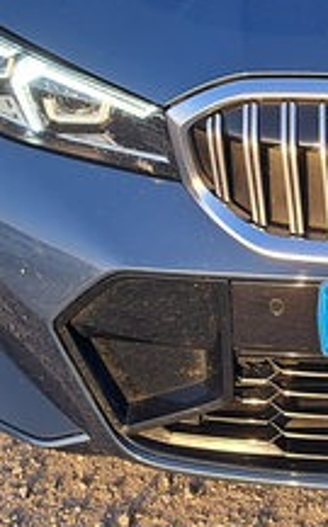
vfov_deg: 21.5
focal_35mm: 94
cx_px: 389
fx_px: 1349
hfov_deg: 13.5
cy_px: 34
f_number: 1.8
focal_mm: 5.23
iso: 50
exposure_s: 1/243
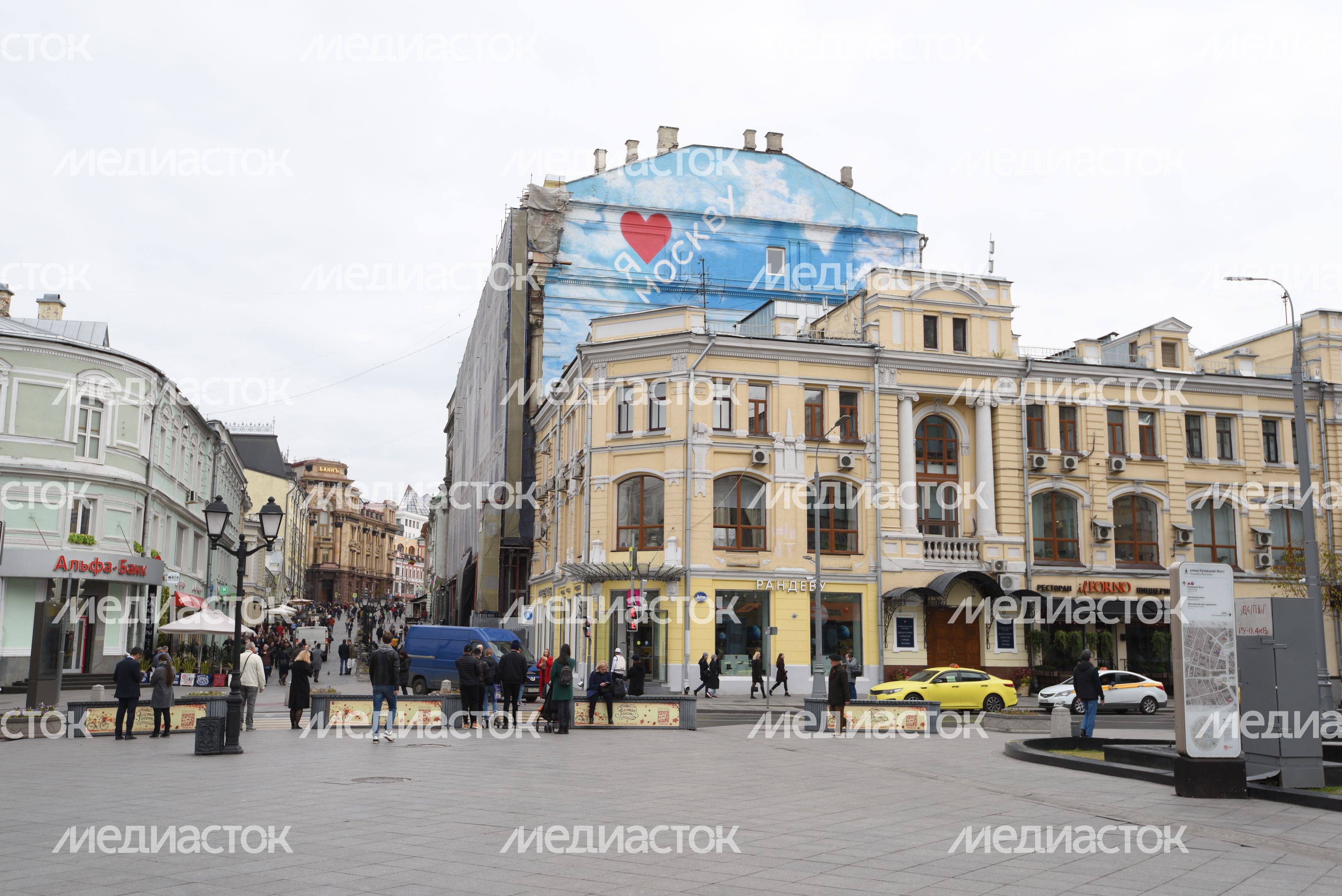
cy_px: 448
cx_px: 671
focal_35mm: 35
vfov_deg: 37.9
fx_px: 1305
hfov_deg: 54.4
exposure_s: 1/200
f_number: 5
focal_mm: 35
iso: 64
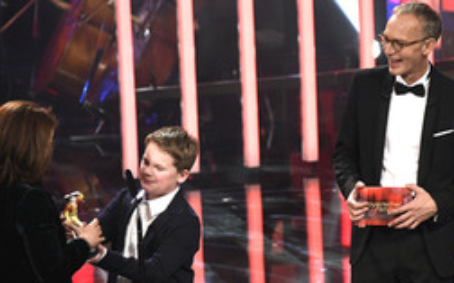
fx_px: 5192
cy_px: 213
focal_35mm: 420
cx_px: 338
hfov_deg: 5.0
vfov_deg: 3.1
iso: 3200
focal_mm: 230
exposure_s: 1/160
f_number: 6.3
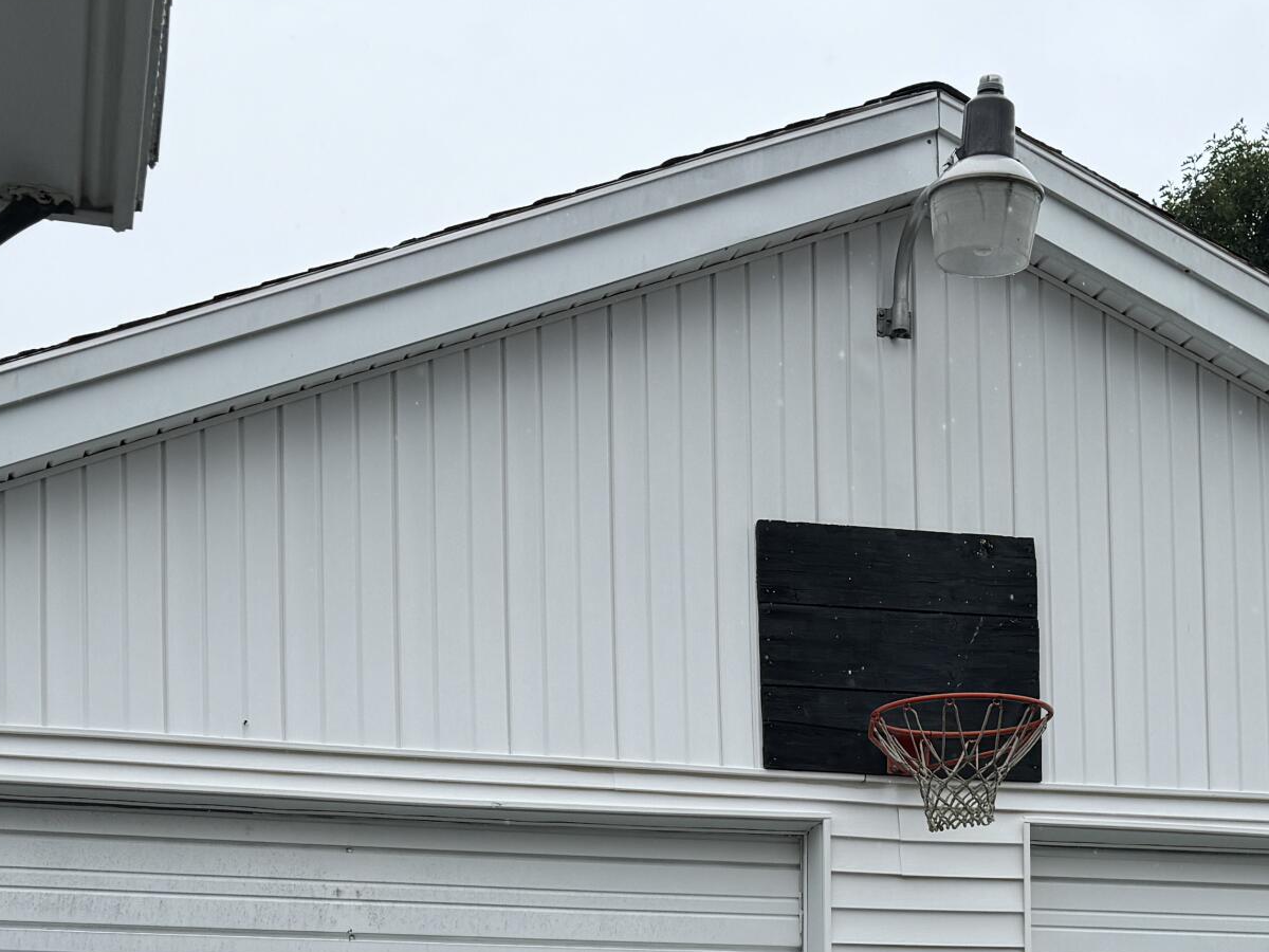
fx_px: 2200
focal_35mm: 60
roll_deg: +0.7
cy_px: 1175
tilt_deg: +4.1
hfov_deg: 32.2
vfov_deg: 22.3
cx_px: 656
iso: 80
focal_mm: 6.76
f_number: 1.78
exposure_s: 1/2331
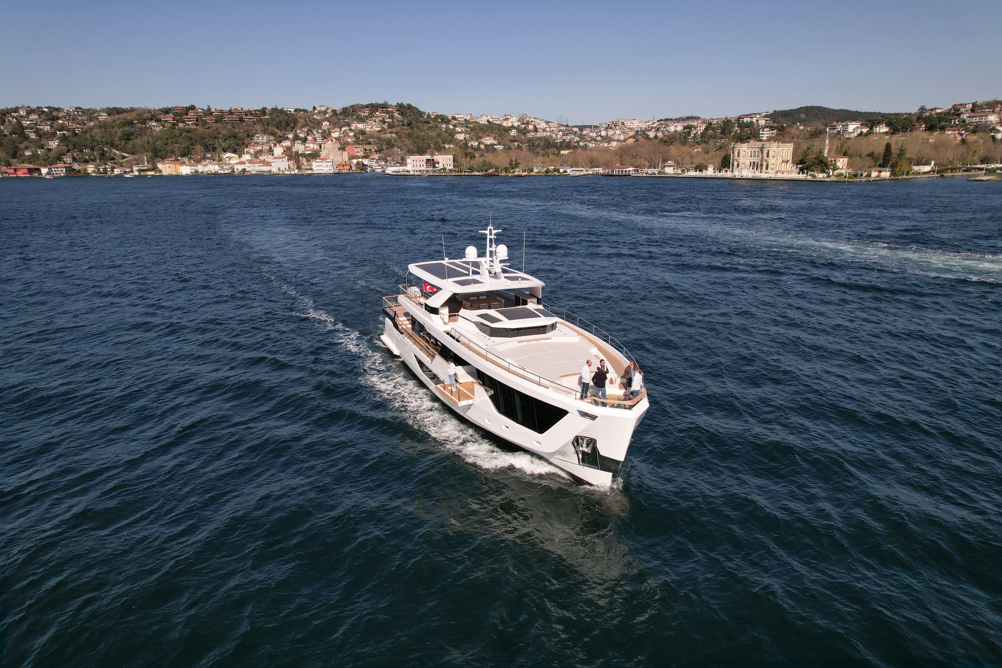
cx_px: 501
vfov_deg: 57.2
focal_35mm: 22
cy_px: 334
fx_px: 612
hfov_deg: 78.6
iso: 100
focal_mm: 8.38
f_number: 2.8
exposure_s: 1/240
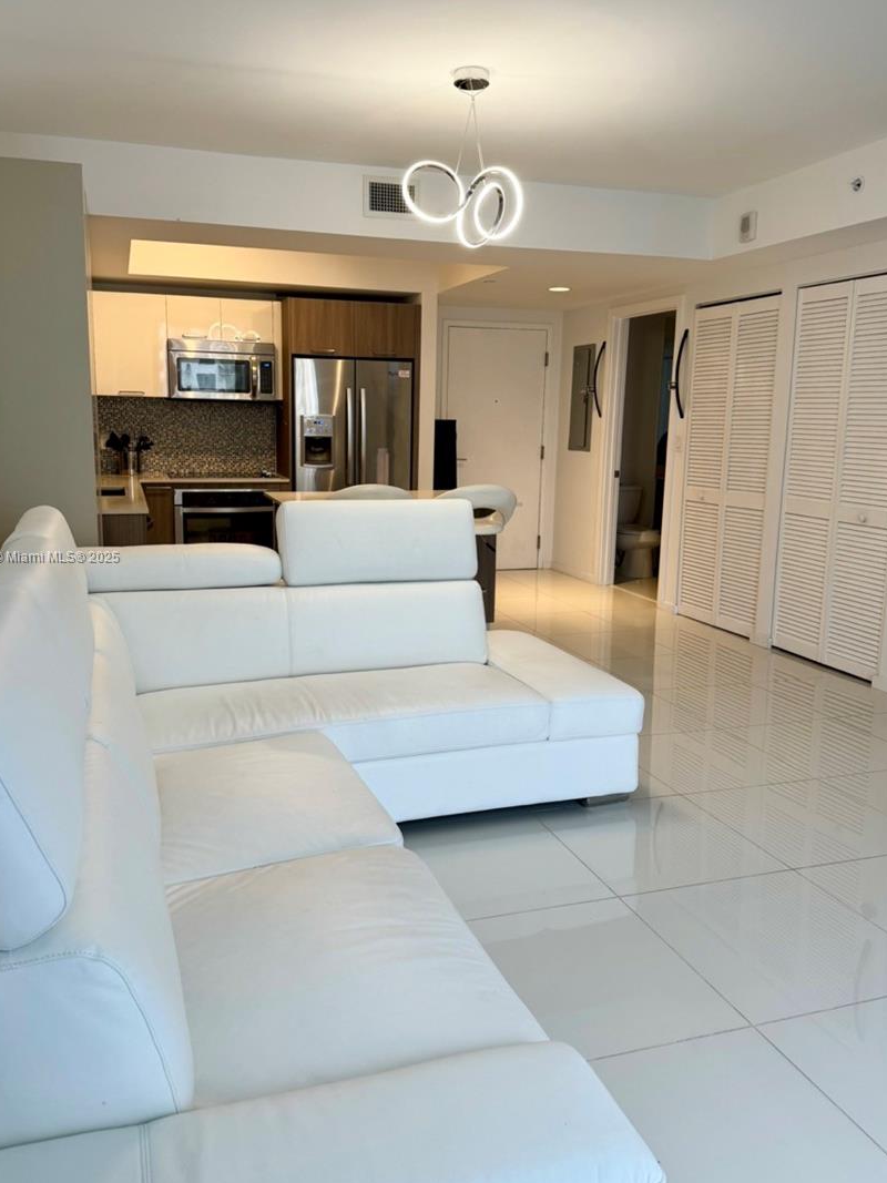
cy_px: 558
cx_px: 415
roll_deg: +0.0
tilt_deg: -8.5
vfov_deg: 65.3
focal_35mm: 27
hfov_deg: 51.3
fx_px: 923
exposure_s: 1/120
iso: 125
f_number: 1.78
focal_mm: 6.86
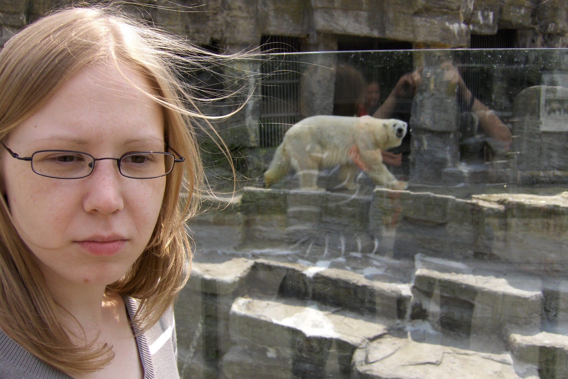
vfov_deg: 35.9
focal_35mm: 37
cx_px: 287
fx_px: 584
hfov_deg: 51.9
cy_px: 164
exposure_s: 1/538
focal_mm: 7.5
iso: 100
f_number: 4.3
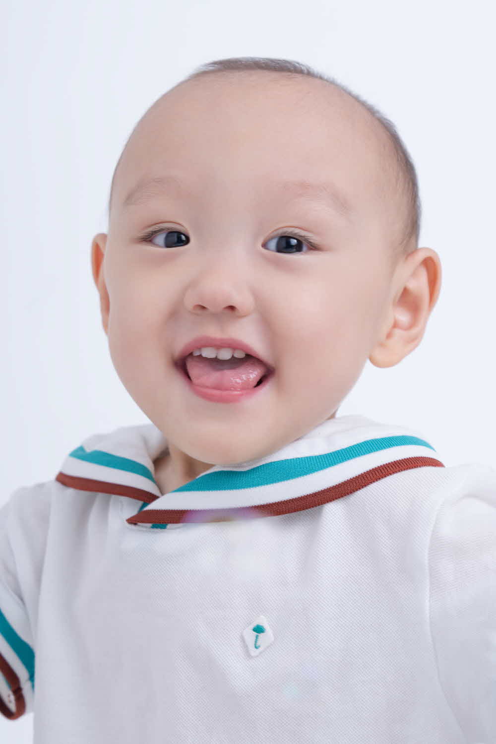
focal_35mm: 70
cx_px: 248
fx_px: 1447
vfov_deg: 28.8
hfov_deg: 19.5
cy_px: 372
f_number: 5.6
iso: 100
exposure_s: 1/160
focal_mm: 70
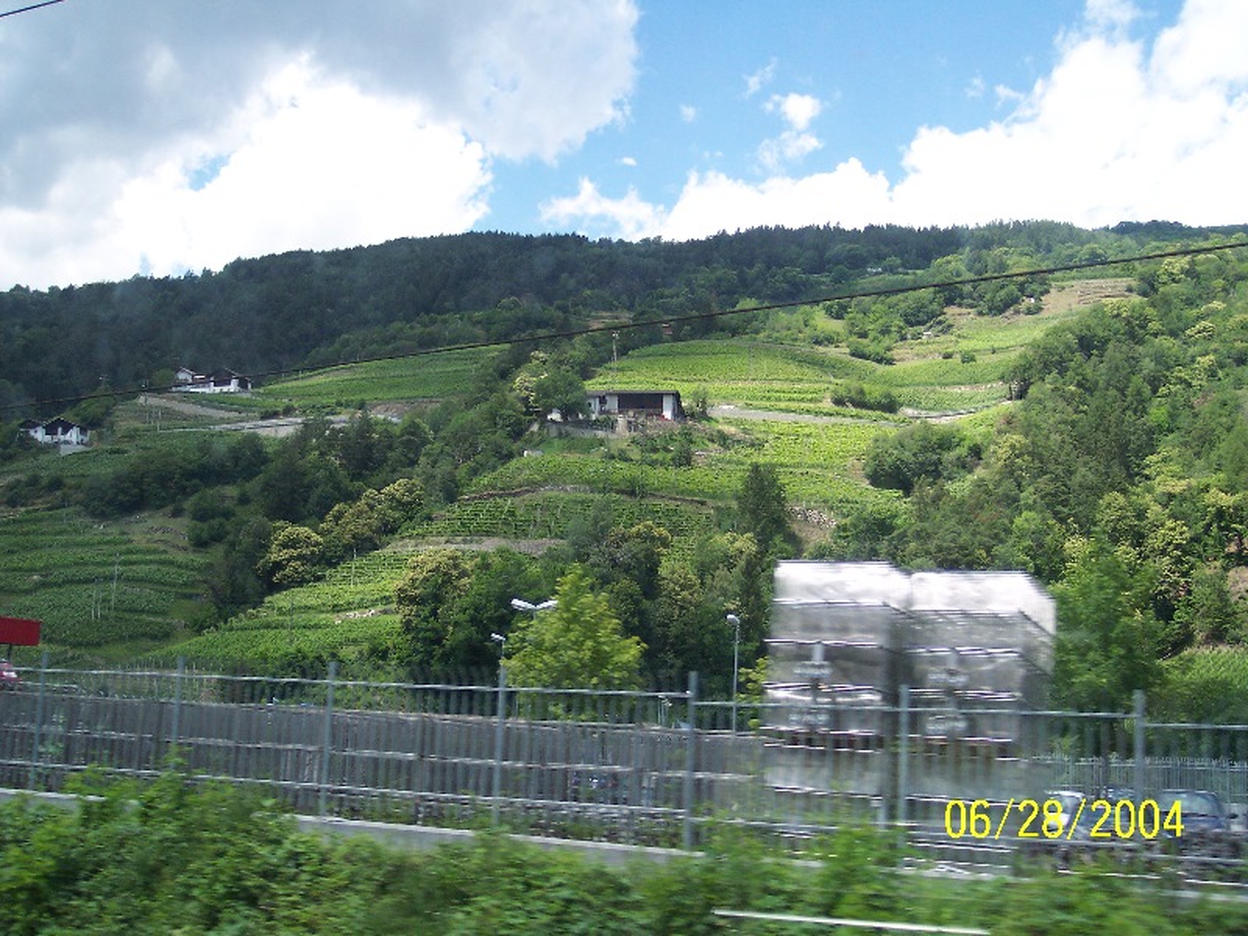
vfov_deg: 37.7
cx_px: 624
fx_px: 1370
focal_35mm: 38
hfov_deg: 49.0
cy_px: 468
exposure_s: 1/350
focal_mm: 8
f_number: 2.8
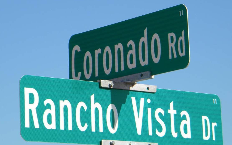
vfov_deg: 7.3
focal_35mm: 180
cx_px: 117
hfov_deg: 11.6
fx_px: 1138
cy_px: 84
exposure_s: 1/593
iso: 80
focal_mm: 26.8
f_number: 5
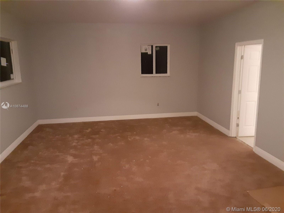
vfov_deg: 51.4
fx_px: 222
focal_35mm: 27
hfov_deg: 65.3
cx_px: 142
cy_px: 106
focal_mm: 2.91
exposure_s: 1/20
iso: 1000
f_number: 1.9
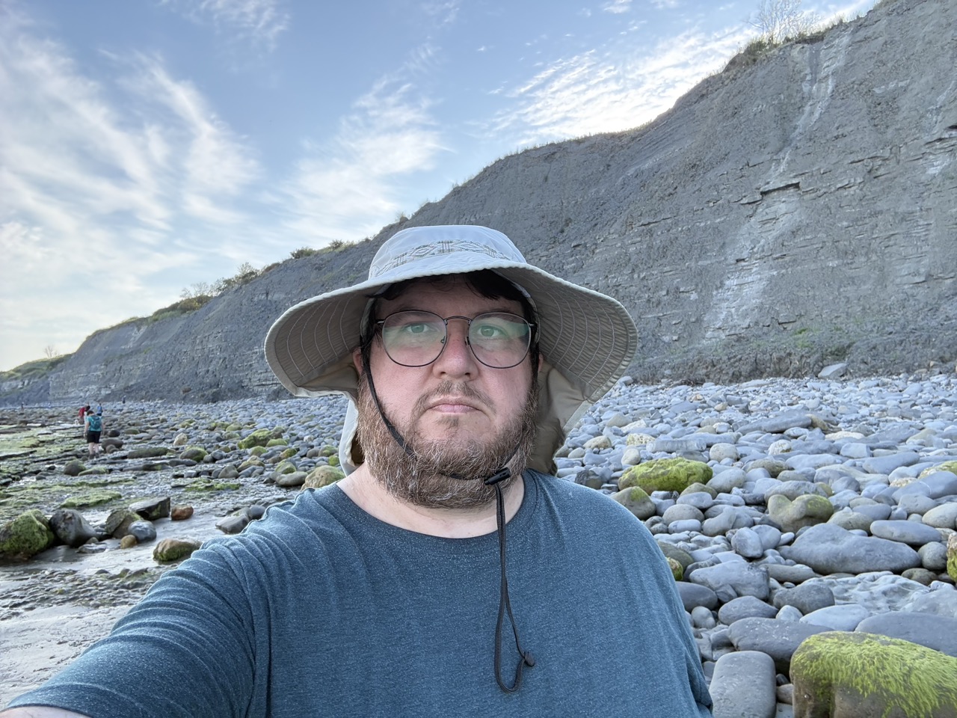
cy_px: 359
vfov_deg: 58.9
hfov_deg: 73.9
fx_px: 636
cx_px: 478
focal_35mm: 23
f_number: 1.9
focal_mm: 2.69
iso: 40
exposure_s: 1/270
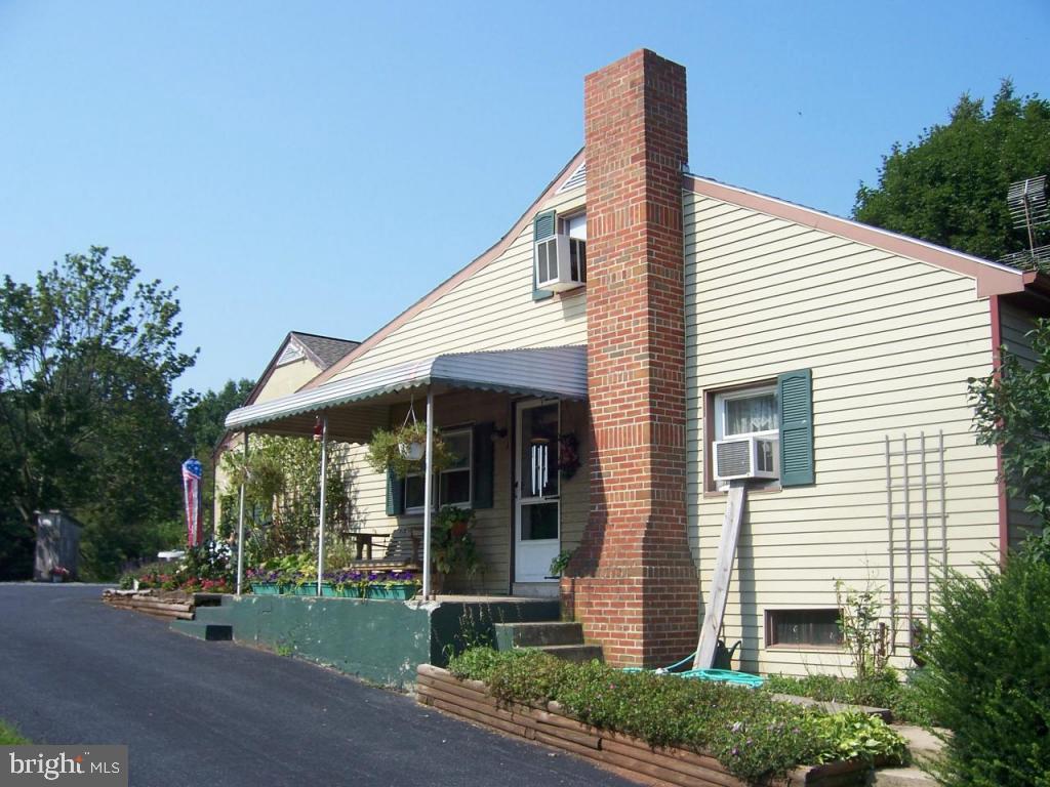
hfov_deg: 51.4
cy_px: 394
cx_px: 525
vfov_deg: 39.7
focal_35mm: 36
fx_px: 1092
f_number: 4.5
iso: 80
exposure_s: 1/500
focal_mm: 6.2
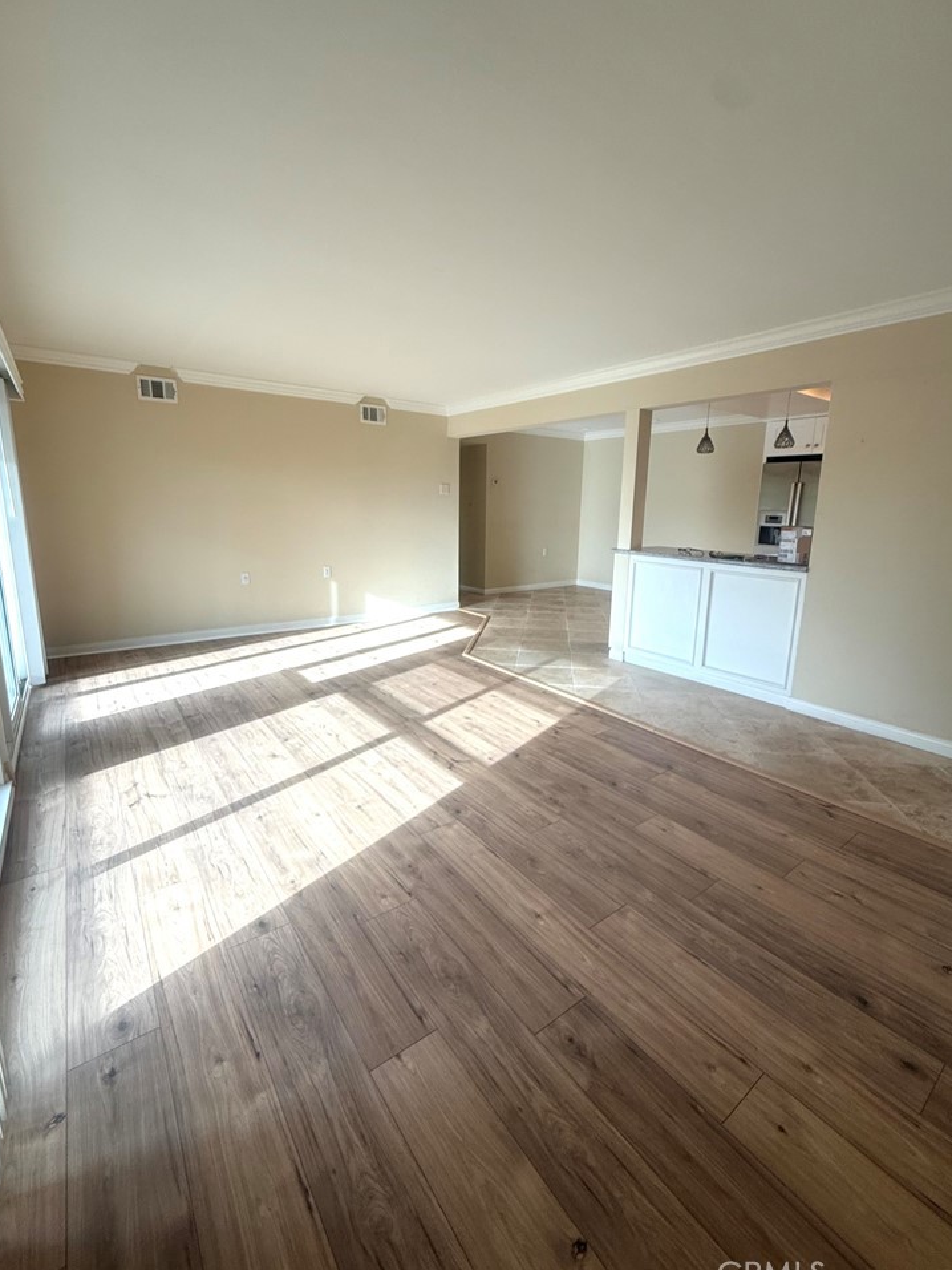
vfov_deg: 98.1
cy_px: 612
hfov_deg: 81.7
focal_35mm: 15
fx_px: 550
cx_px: 474
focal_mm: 2.22
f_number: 2.2
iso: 80
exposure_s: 1/99
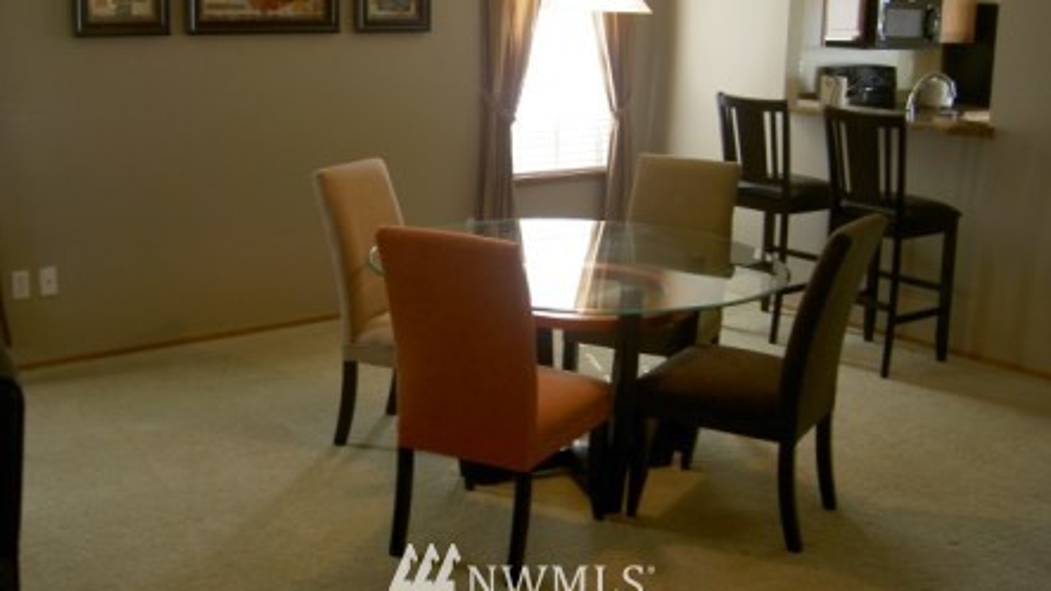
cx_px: 522
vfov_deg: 27.7
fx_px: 1198
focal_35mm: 43
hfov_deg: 47.4
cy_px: 263
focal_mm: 8
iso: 100
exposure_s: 1/25
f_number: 2.8
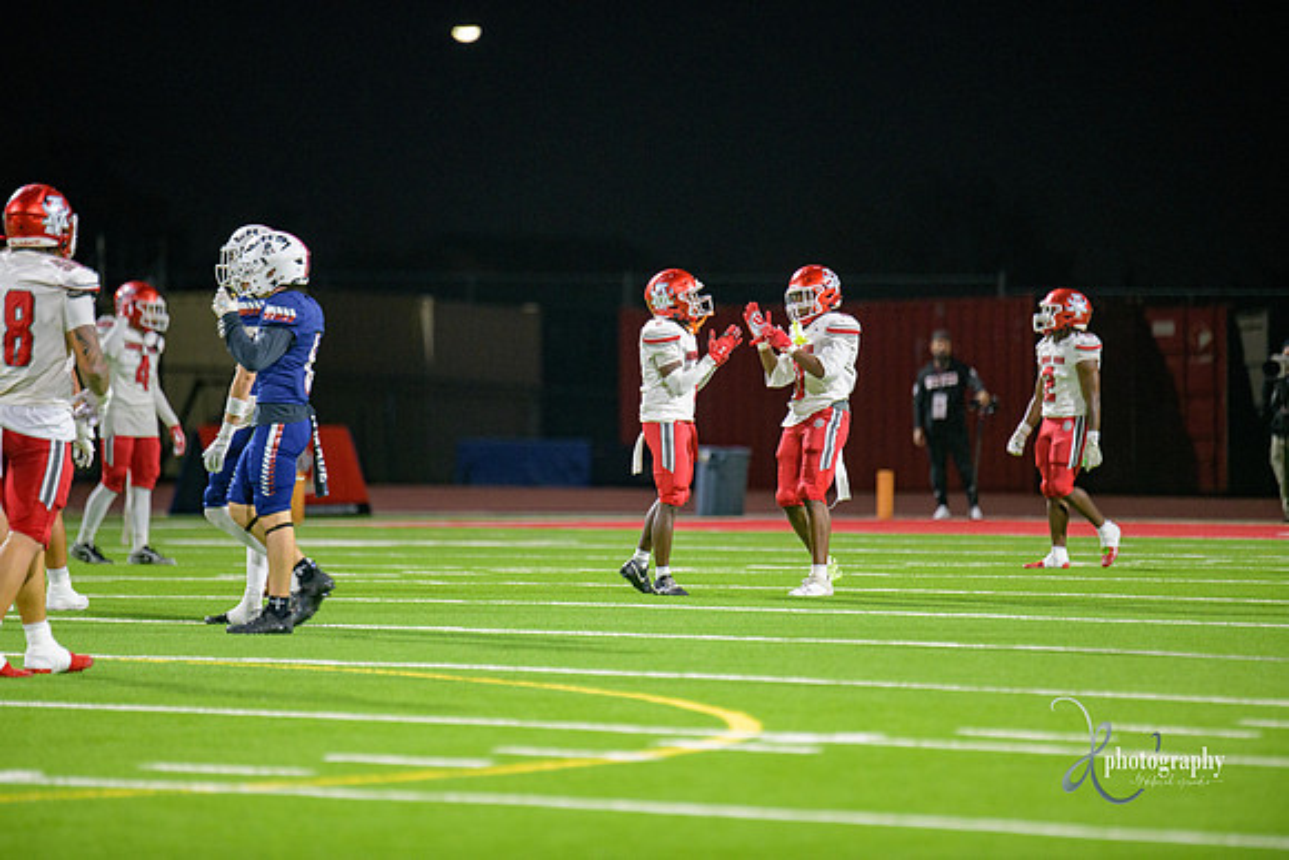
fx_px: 10744
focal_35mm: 300
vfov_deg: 4.6
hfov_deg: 6.9
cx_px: 644
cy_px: 430
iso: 2000
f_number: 2.8
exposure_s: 1/250
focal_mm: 300
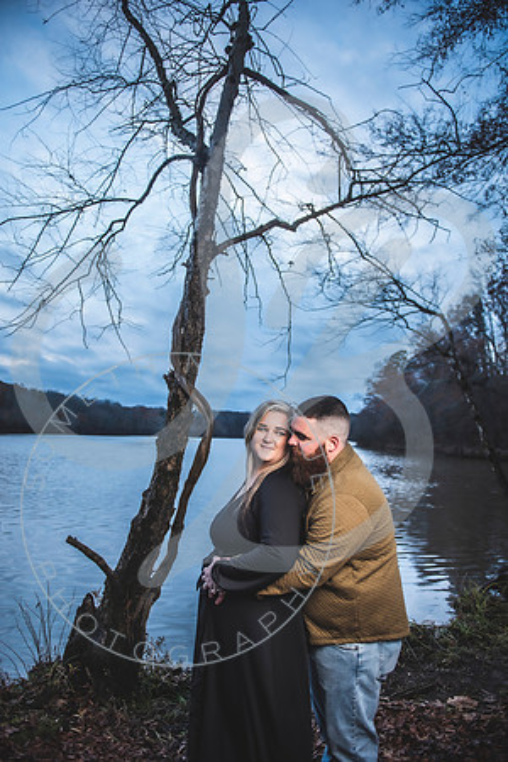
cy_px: 381
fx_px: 508
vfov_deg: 73.7
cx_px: 254
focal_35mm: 24
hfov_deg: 53.1
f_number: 2.8
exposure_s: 1/200
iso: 100
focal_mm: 24
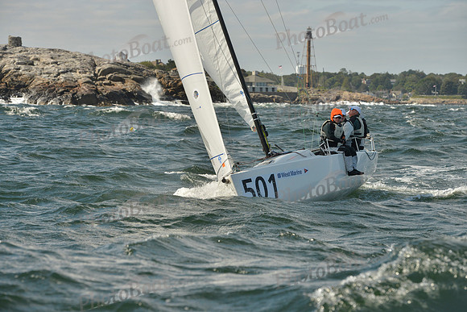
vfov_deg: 8.9
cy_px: 156
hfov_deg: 13.2
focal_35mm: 155
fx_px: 2011
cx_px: 234
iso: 400
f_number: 10
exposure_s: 1/1600
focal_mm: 155
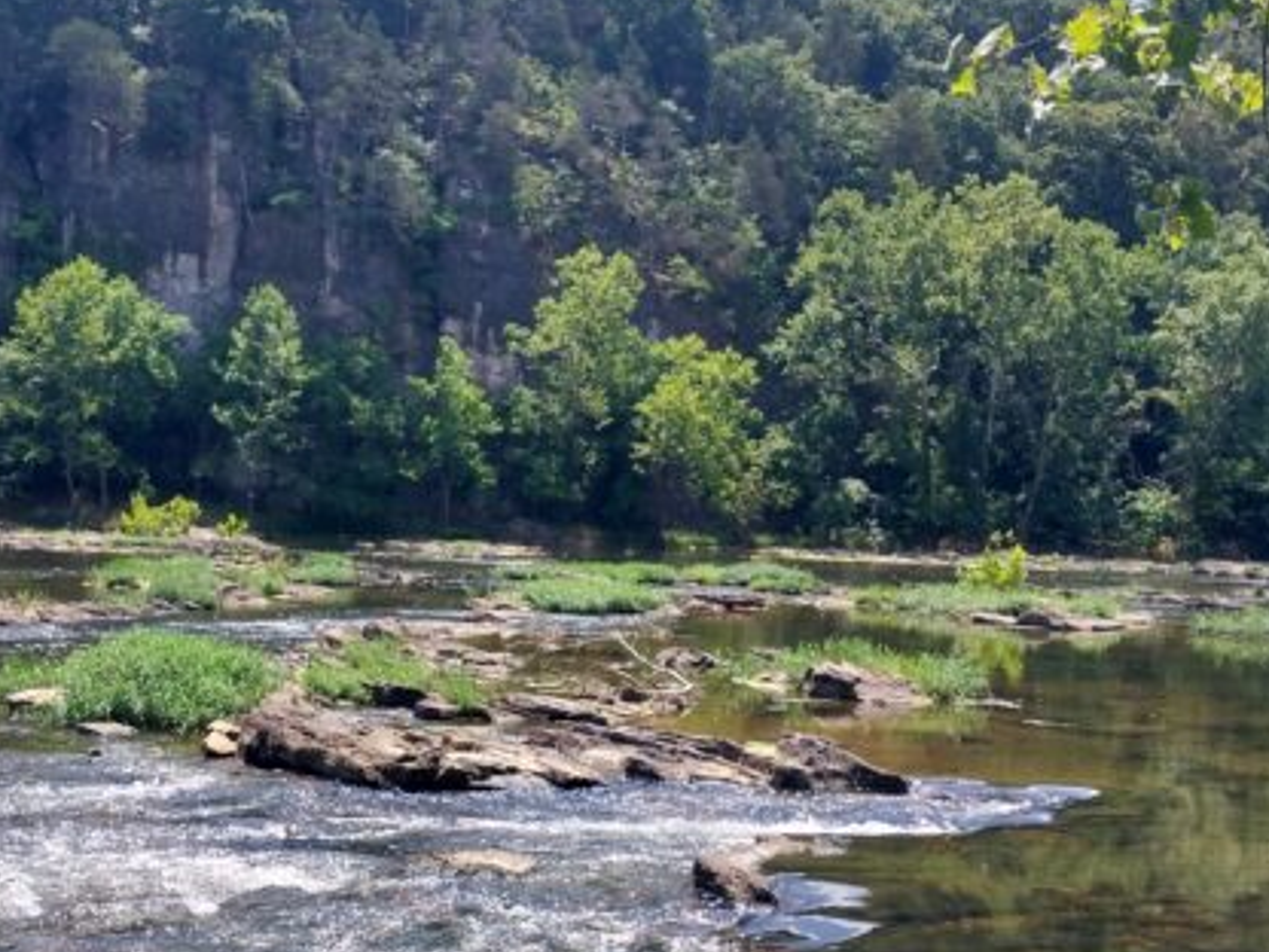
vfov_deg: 30.2
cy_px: 546
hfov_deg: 39.5
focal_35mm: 48
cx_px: 506
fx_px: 1760
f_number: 1.8
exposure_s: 1/489
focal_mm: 4
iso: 20
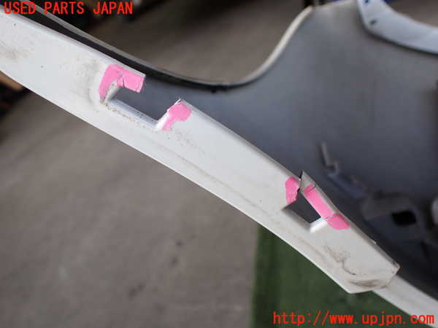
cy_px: 164
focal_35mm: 30
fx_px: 380
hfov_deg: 60.0
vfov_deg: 46.8
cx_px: 219
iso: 100
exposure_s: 1/160
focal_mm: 5.4
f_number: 2.3
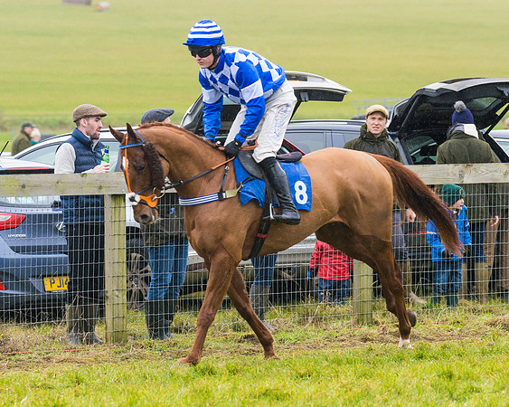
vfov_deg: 6.0
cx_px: 309
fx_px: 3908
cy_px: 203
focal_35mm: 260
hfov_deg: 7.5
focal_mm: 135
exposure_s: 1/640
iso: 800
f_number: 4
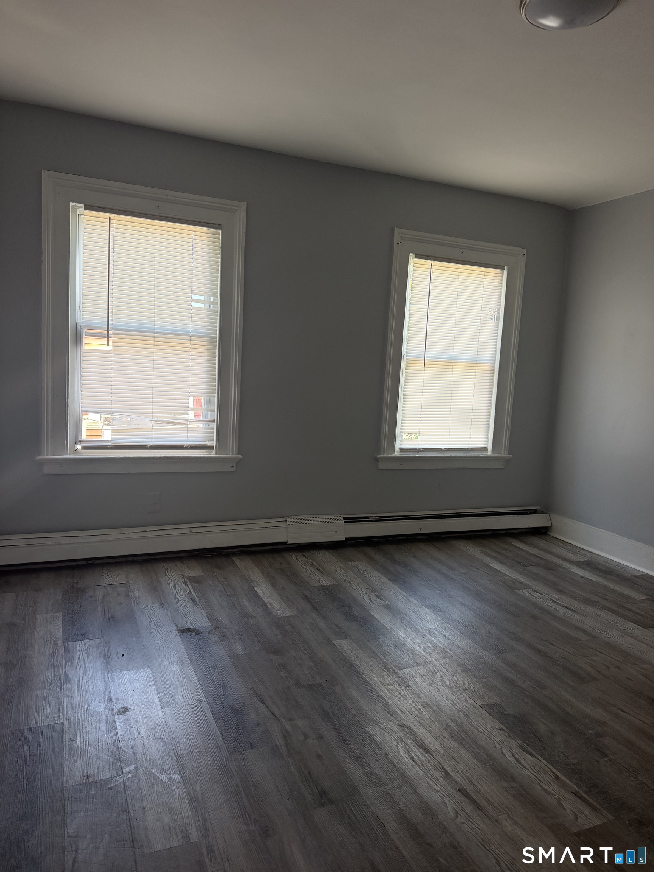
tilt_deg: -6.3
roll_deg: -3.8
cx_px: 327
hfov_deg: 56.8
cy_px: 436
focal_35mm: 24
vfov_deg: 71.6
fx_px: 605
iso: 200
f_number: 1.78
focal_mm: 6.76
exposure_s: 1/164
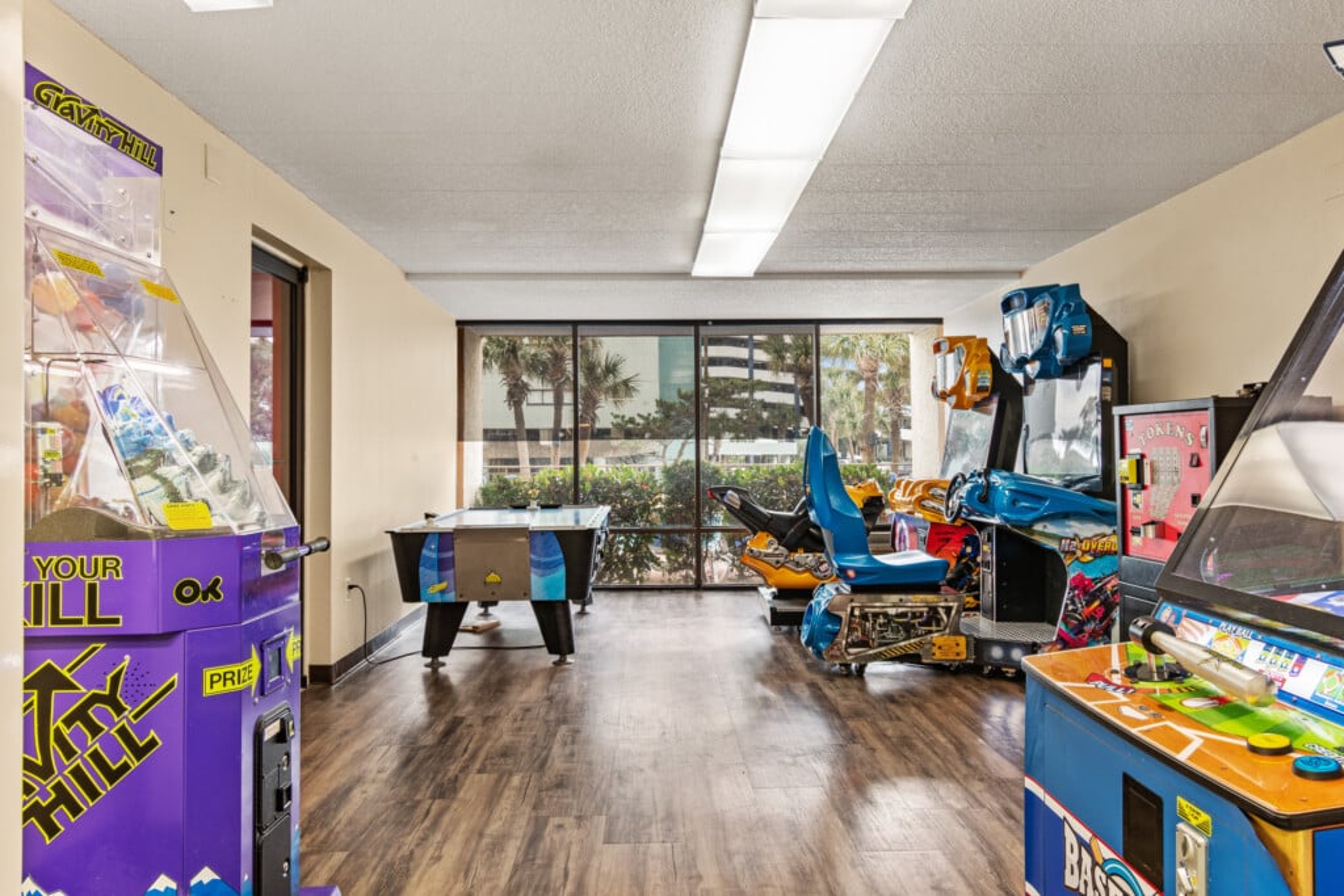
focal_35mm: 24
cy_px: 448
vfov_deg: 53.1
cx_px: 672
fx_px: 896
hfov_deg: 73.7
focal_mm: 16
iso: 100
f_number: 5.3
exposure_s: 1/6
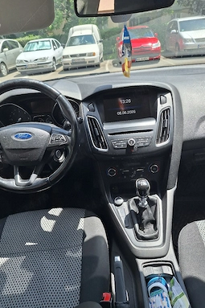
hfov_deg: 51.2
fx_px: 214
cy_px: 159
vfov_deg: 71.5
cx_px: 101
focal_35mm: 25
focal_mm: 5.54
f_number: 1.8
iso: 40
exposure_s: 1/714
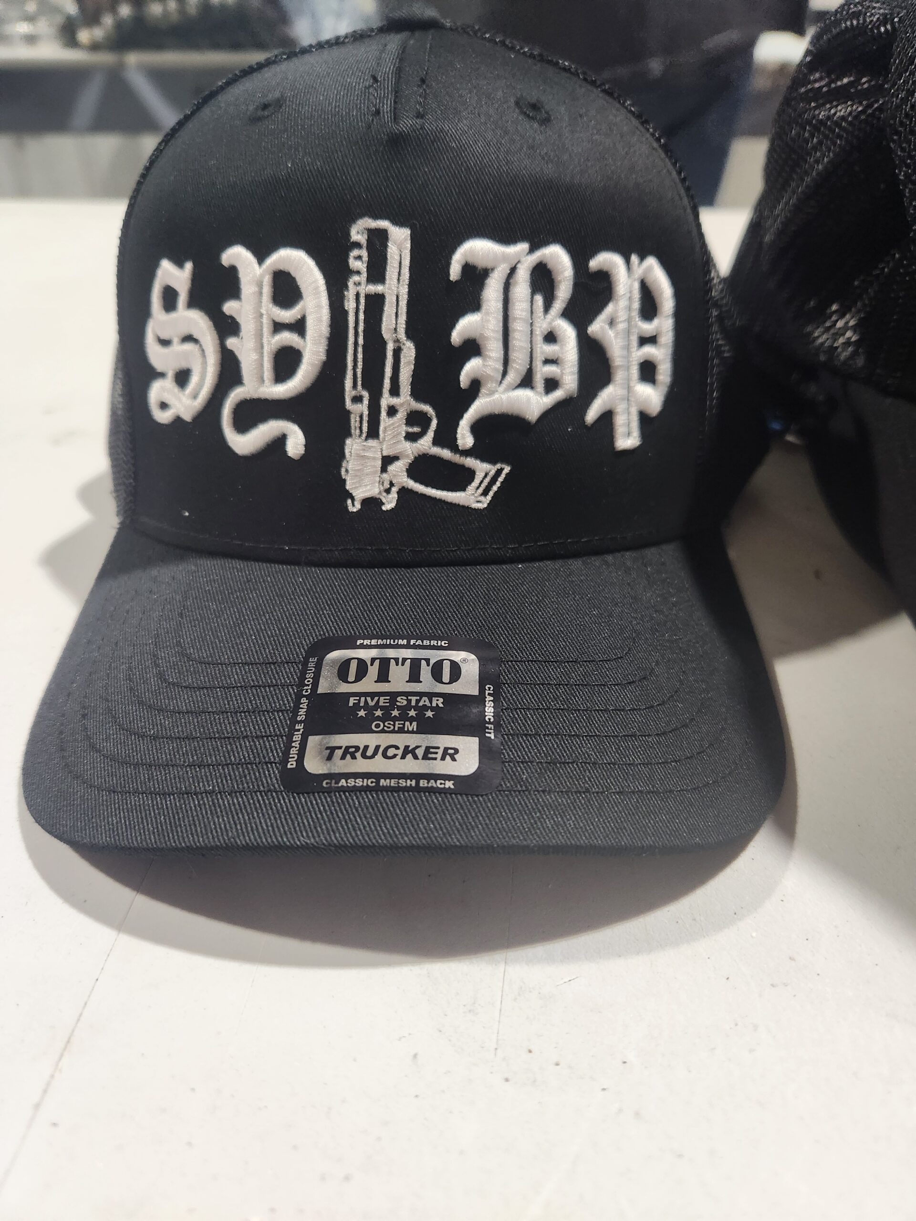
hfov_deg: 58.9
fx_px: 811
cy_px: 610
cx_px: 458
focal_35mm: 23
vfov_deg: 73.9
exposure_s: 1/120
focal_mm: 5.4
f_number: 1.8
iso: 320
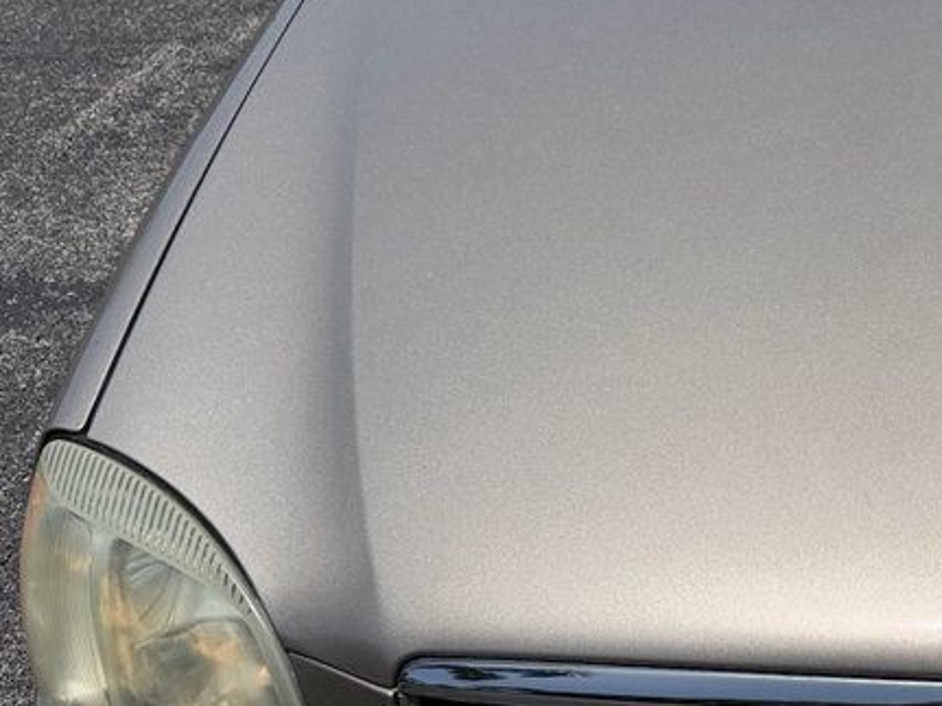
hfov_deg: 31.0
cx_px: 973
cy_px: 481
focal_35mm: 57
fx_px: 1551
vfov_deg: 25.5
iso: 80
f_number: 1.78
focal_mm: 6.76
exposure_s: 1/10309
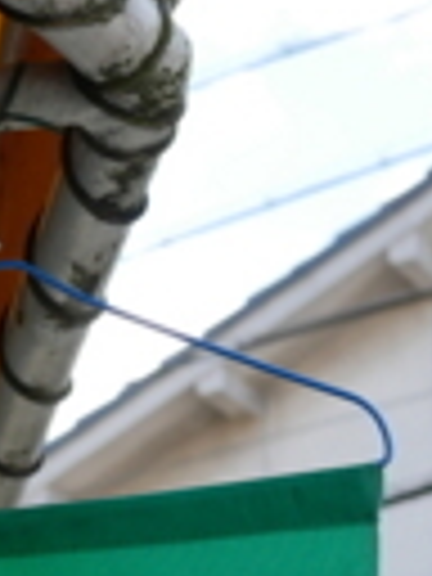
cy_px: 747
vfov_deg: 10.4
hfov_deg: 7.9
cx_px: -110
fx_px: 3112
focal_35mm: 187
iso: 200
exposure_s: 1/500
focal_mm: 20
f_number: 4
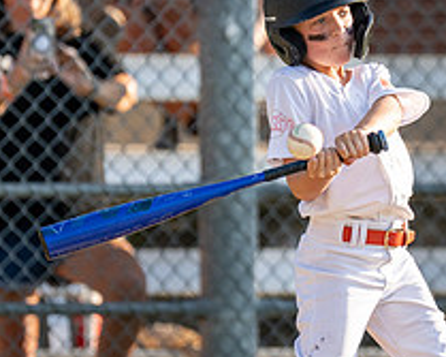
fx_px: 12112
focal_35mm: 918
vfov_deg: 1.7
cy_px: 185
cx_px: 368
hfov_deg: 2.1
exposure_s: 1/3200
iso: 400
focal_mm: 200
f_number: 2.8
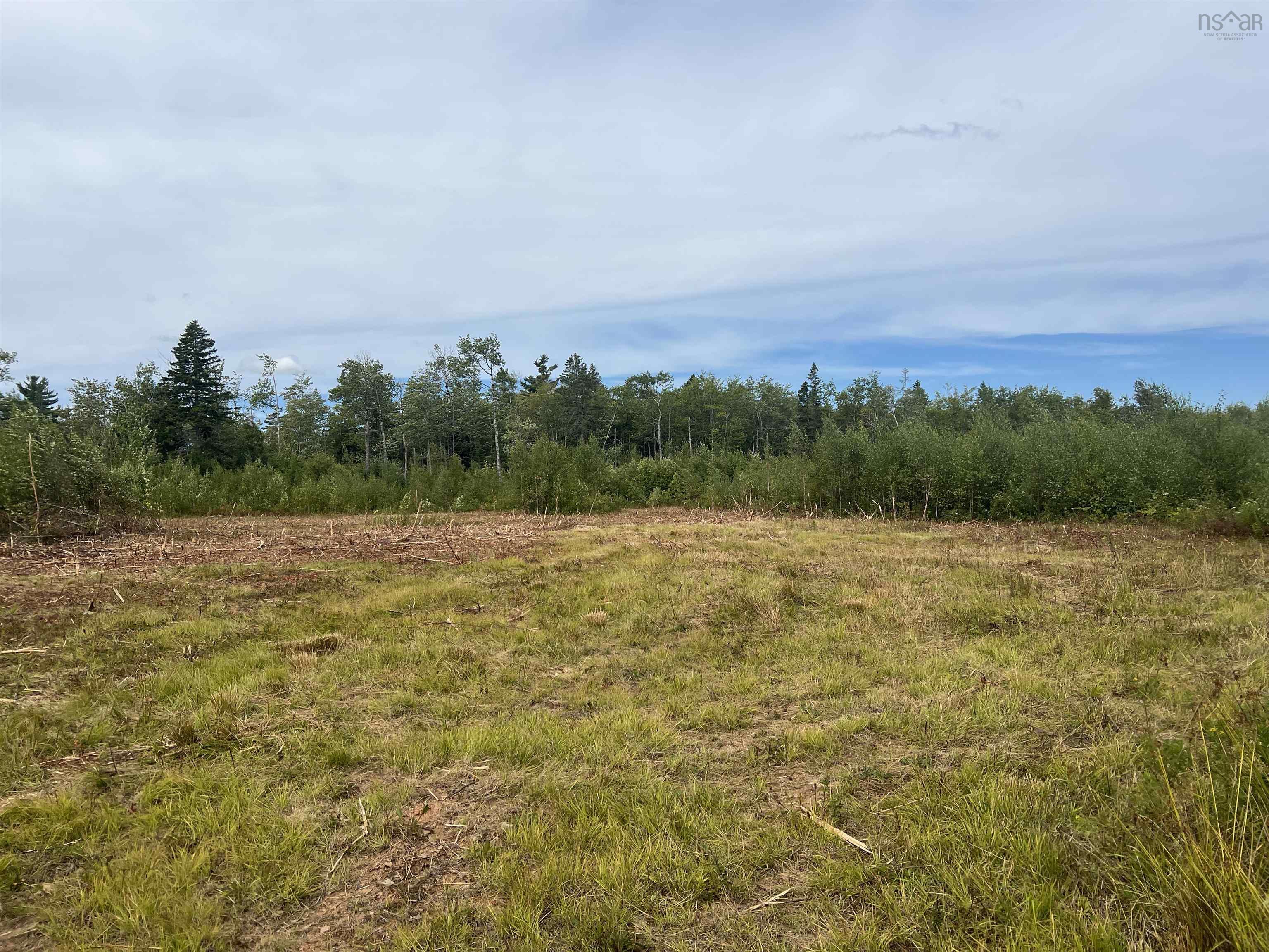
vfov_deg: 53.1
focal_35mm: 26
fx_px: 953
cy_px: 476
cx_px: 634
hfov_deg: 67.3
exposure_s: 1/6579
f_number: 1.5
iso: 50
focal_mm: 5.7
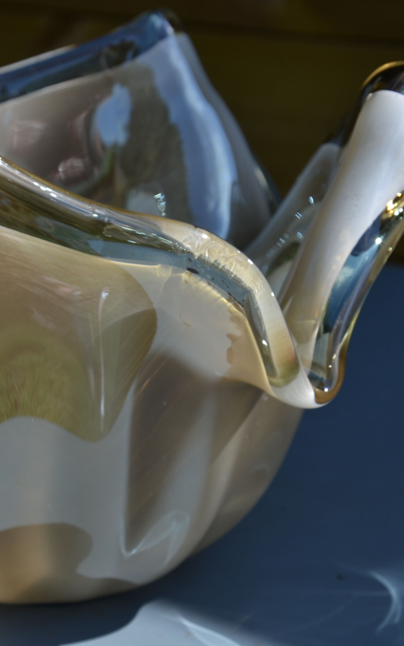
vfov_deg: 18.1
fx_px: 2026
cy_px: 323
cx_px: 60
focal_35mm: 115
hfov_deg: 11.3
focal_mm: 50
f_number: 8
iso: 100
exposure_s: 1/250
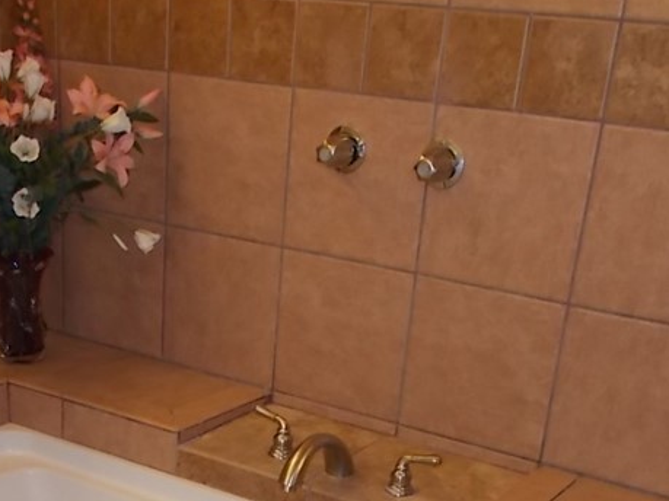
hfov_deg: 33.1
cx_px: 257
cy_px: 549
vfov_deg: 23.7
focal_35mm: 58
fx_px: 1121
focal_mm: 4.6
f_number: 3.2
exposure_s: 1/25
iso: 200
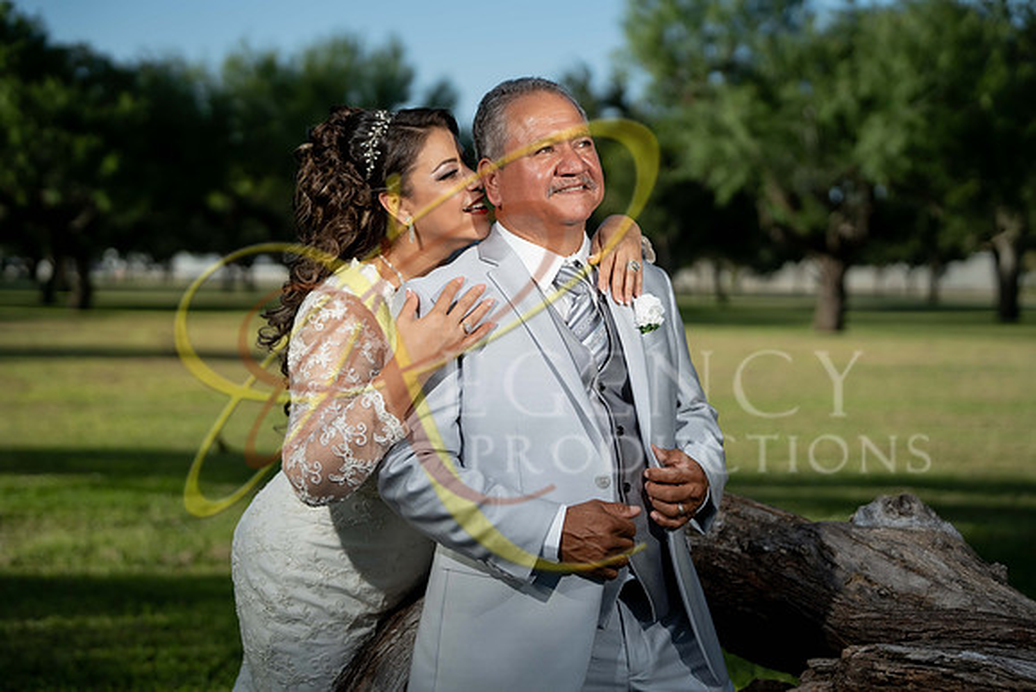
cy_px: 346
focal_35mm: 60
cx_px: 518
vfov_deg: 22.6
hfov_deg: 33.4
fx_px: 1727
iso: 200
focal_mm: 60
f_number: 2.5
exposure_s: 1/4000
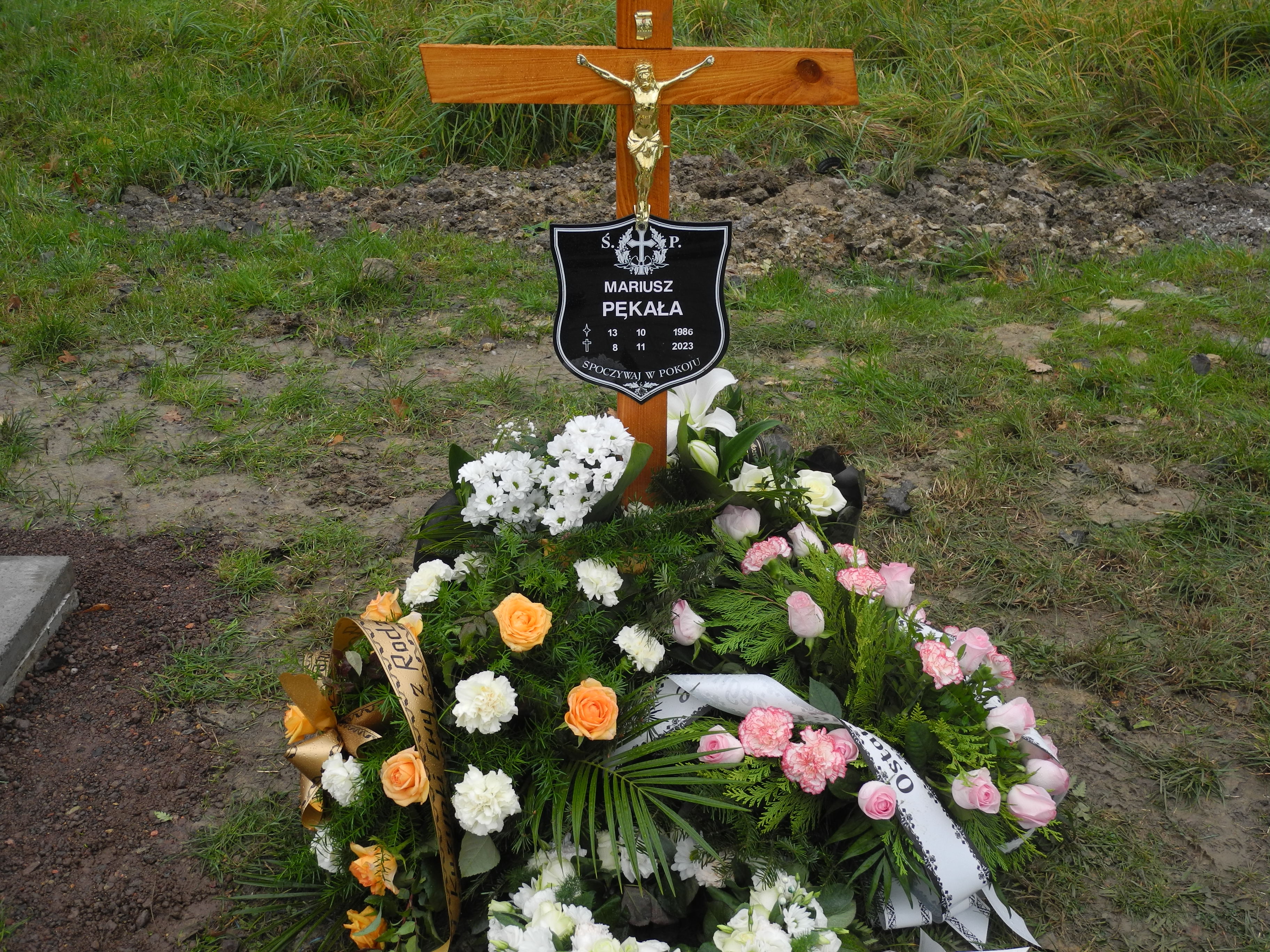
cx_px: 635
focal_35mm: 41
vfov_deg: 35.1
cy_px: 476
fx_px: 1504
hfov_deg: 45.8
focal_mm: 8.8
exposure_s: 1/200
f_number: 3.2
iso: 100
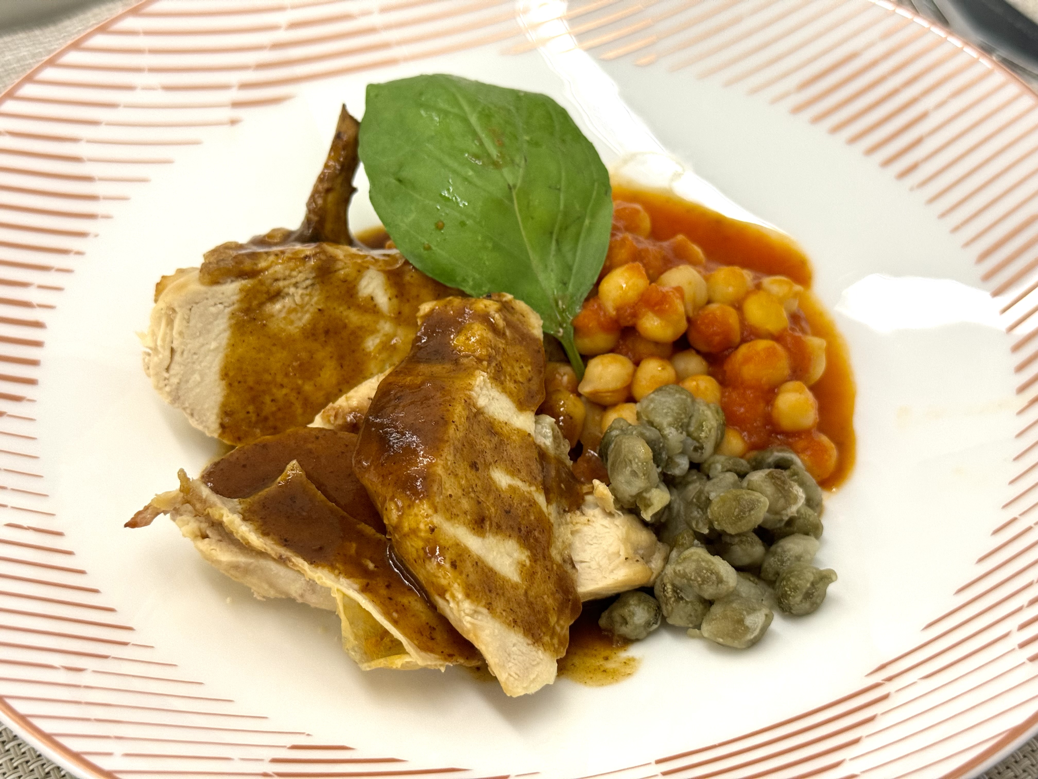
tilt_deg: -46.3
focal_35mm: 48
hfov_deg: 39.7
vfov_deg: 30.3
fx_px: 1439
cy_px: 390
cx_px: 519
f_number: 1.78
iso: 320
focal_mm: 6.86
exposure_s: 1/40
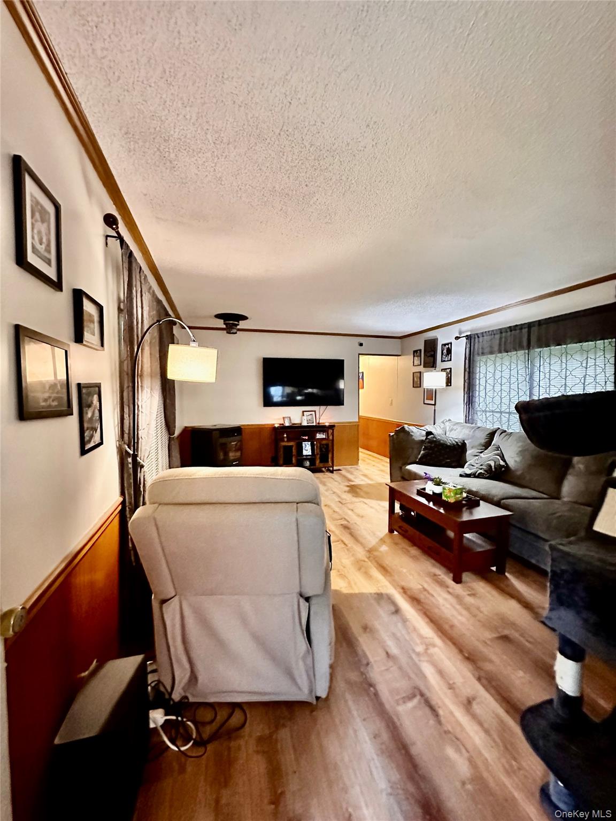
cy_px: 410
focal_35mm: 14
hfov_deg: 85.7
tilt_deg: -3.3
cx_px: 308
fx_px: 332
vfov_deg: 102.1
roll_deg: -0.6
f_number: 2.2
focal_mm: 2.22
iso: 1250
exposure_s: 1/60
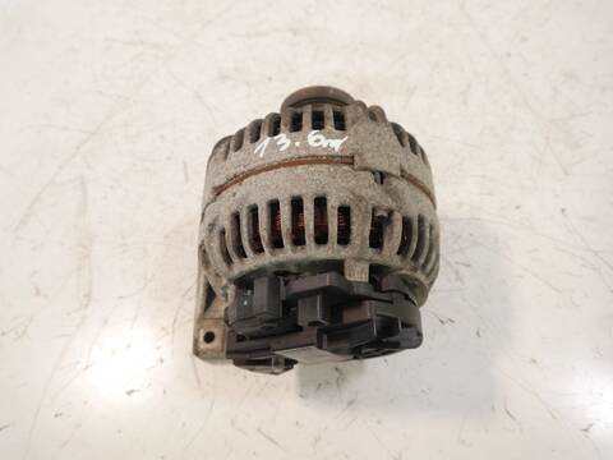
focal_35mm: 28
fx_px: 496
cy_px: 230
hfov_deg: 63.4
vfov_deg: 49.7
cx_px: 306
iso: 1000
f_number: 3.5
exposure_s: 1/125
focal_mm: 14
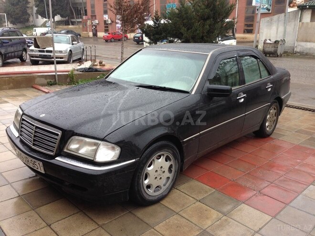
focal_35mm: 33
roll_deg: -0.4
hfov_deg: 55.4
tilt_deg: -15.9
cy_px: 118
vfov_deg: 42.9
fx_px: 300
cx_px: 158
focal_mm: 4.12
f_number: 2.4
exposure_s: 1/120
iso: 64
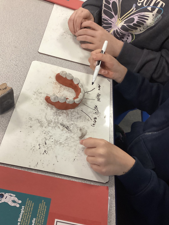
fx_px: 221
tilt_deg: -51.7
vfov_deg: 53.9
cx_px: 79
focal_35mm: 34
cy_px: 120
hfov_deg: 41.8
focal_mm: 3.3
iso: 200
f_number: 2.4
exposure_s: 1/60
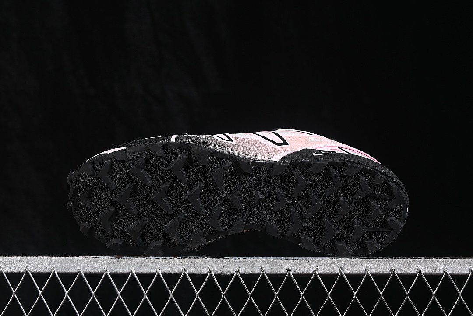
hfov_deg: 27.0
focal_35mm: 75
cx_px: 236
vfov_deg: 18.2
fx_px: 985
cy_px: 158
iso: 160
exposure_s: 1/60
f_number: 6.3
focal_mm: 50
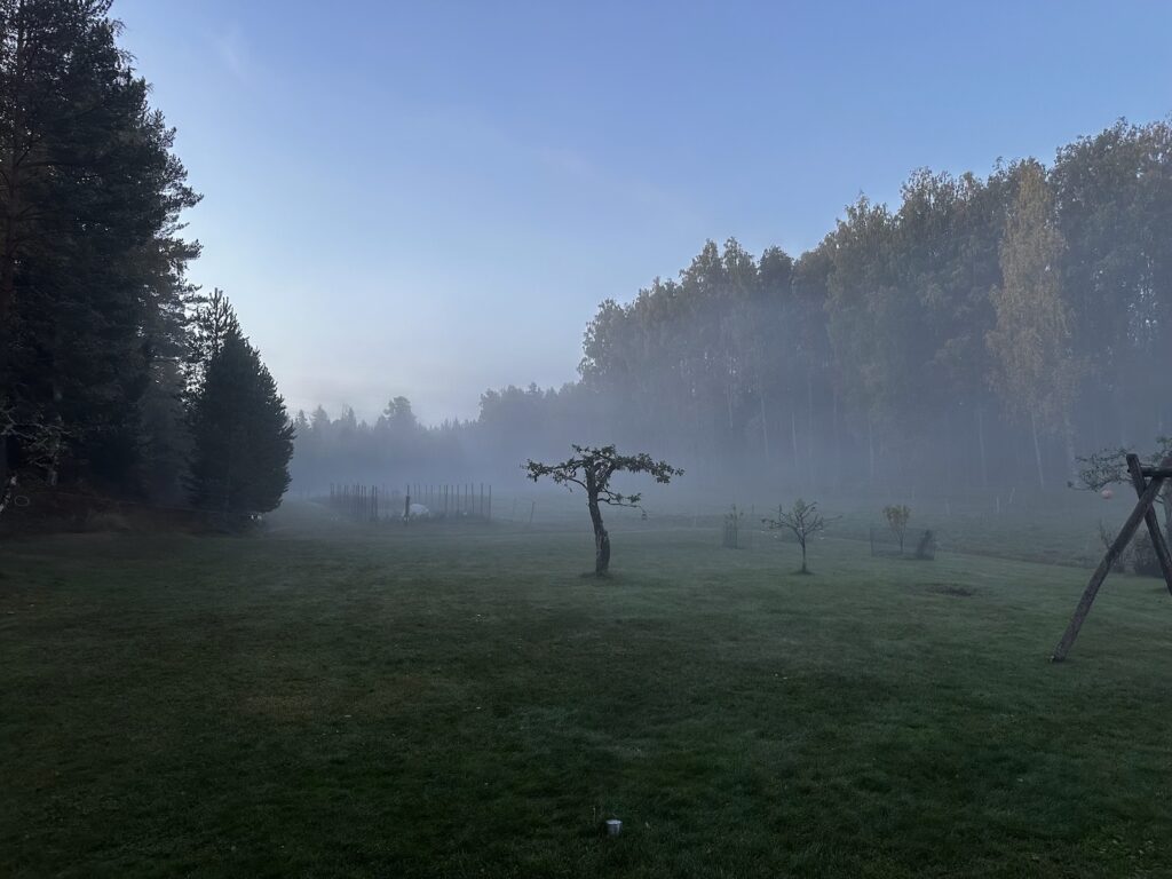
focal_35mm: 24
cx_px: 586
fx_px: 813
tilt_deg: +3.6
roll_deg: +0.9
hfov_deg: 71.6
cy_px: 440
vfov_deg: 56.8
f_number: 1.78
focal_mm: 6.86
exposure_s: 1/121
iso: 200
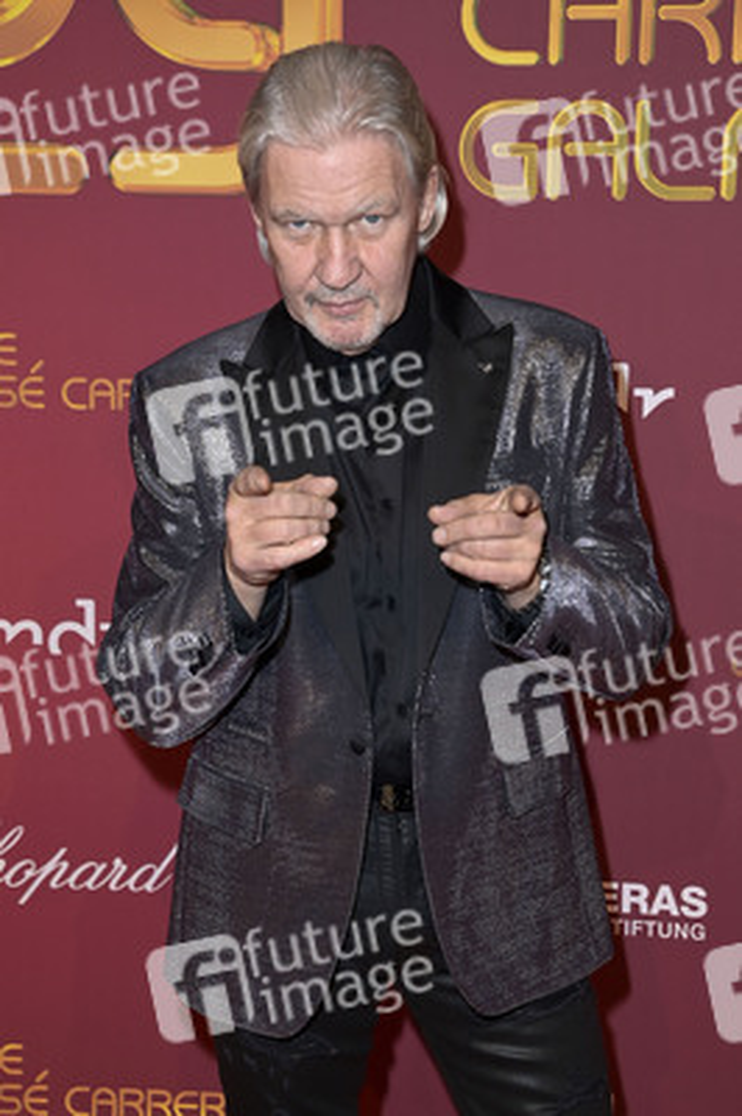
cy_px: 558
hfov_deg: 24.6
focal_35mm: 55
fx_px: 1703
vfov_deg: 36.3
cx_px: 371
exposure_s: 1/250
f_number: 5.6
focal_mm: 55
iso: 640
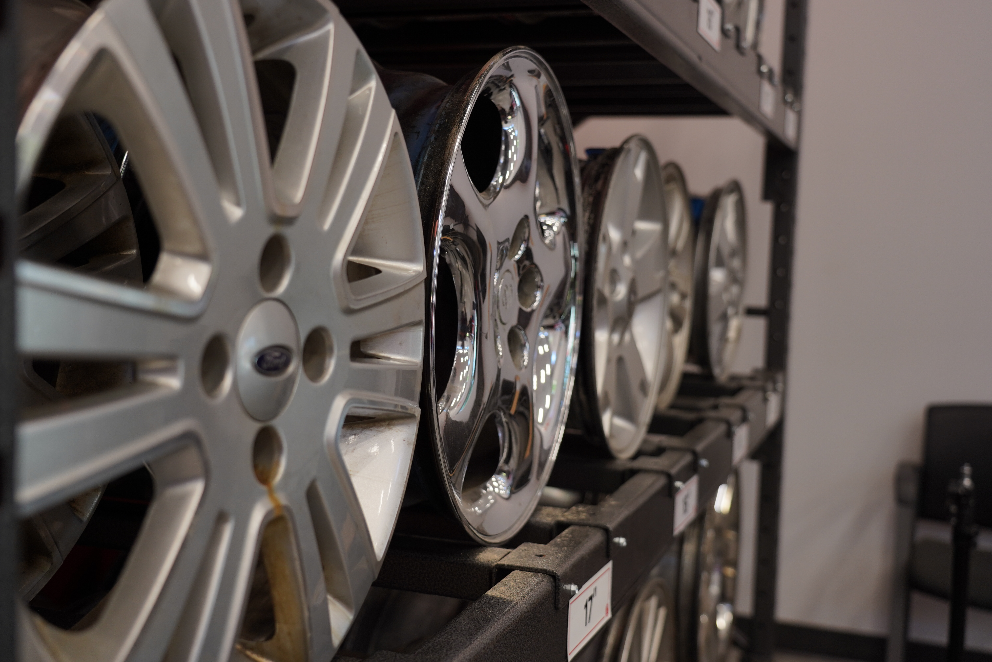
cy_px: 331
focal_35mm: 40
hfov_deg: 48.5
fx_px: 1102
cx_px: 496
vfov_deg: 33.4
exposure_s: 1/160
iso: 640
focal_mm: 40
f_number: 4
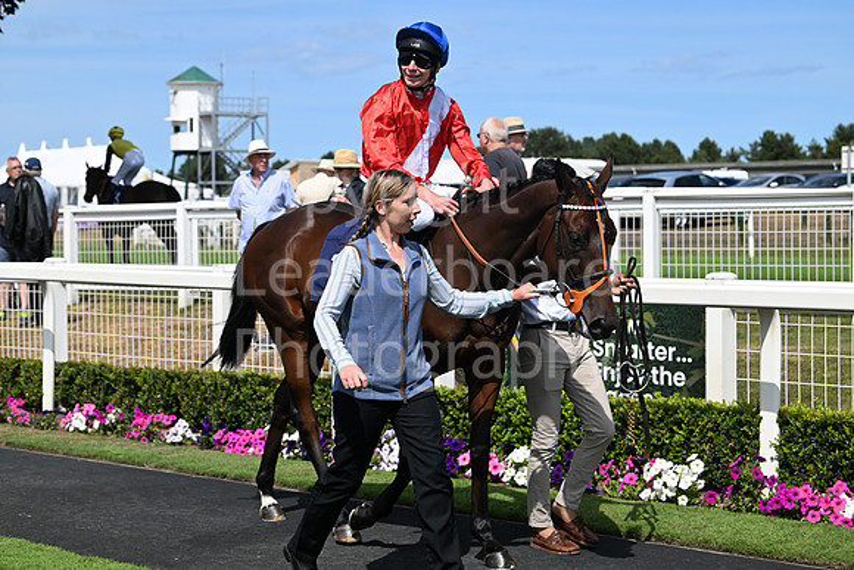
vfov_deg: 19.5
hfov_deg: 28.8
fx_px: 1661
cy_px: 285
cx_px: 427
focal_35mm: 70
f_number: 5.6
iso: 400
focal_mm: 70
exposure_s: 1/3200
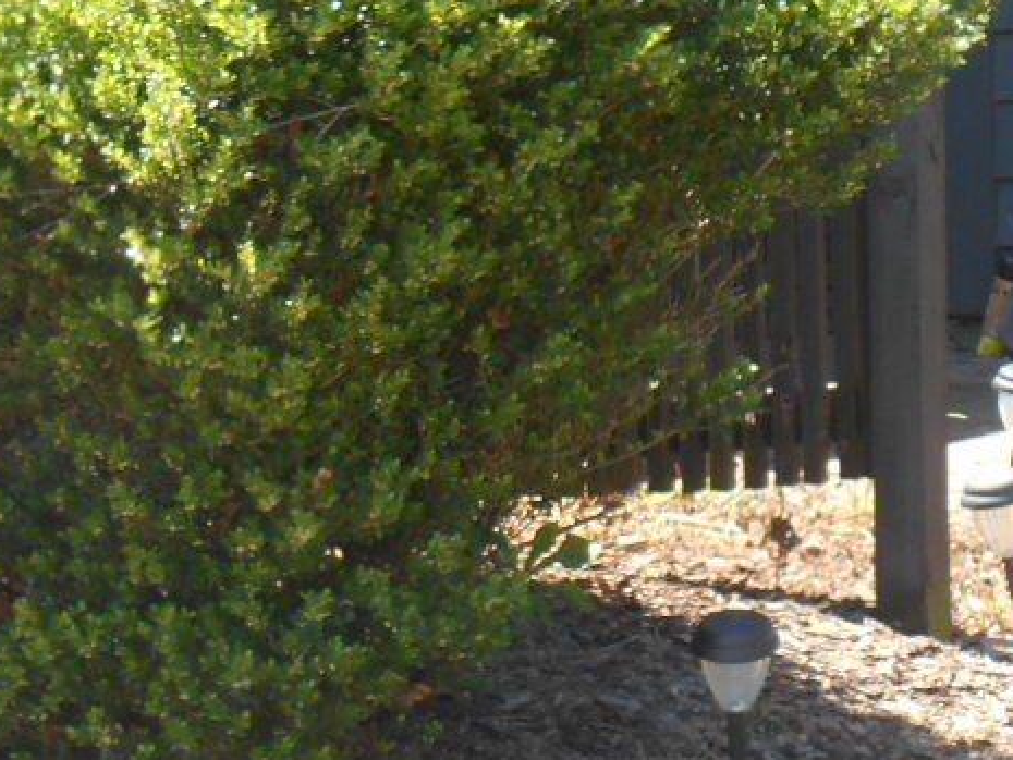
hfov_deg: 13.8
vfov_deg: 10.3
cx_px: 1050
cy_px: -192
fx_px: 4127
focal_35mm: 141
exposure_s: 1/125
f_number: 3.9
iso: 80
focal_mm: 7.2
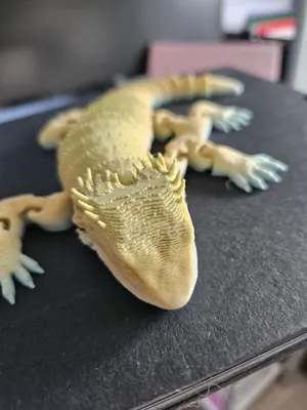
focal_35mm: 23
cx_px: 154
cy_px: 205
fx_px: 272
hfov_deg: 58.9
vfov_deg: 73.9
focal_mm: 5.4
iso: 400
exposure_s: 1/100
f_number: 1.8
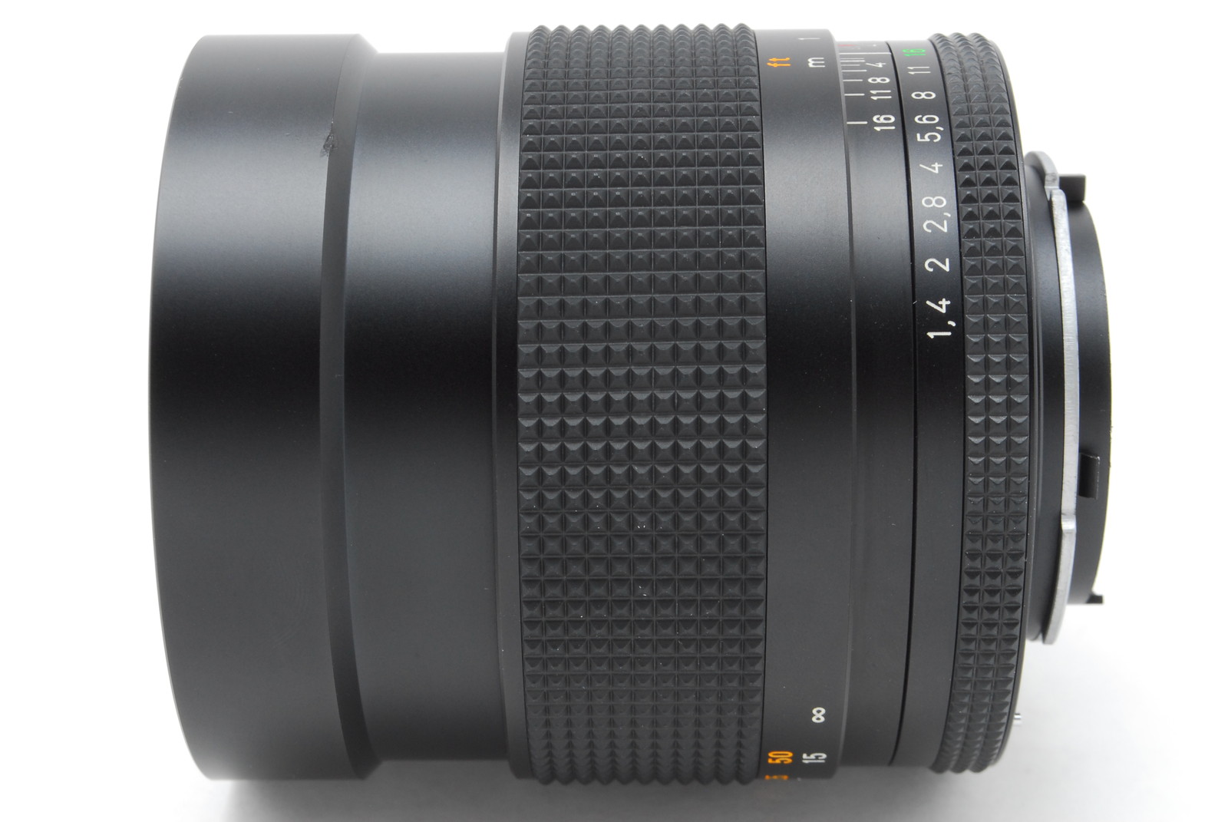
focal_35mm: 82
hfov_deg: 24.6
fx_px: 2817
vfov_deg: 16.6
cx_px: 614
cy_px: 411
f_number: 18
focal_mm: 55
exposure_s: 1/100
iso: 400
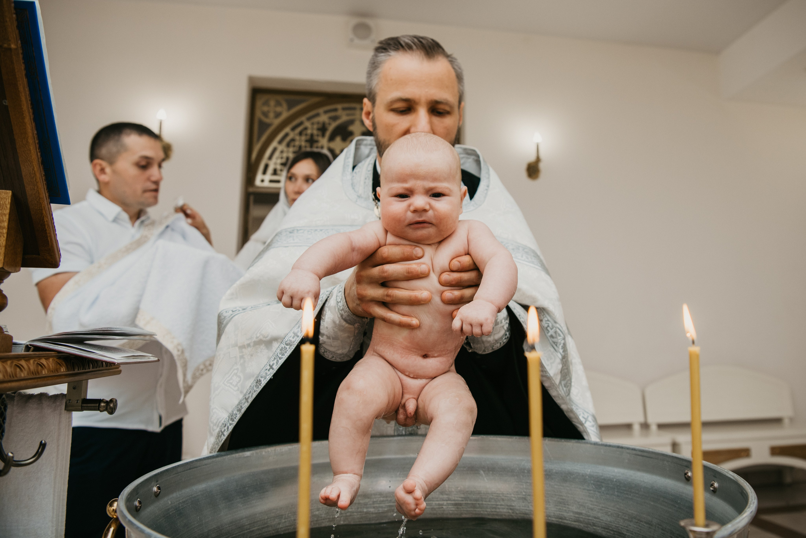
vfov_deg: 48.6
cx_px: 446
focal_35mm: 27
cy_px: 241
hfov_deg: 68.1
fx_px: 594
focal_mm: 24
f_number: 4
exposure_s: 1/160
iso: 125
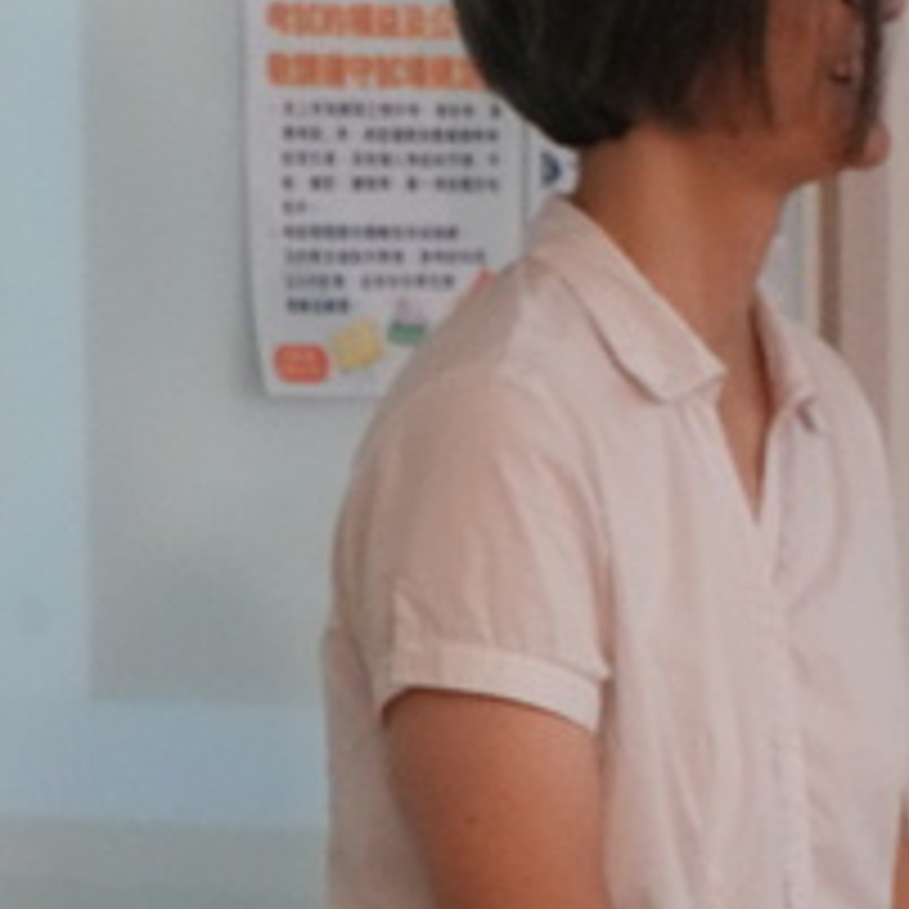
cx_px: -405
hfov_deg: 6.9
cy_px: 902
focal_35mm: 252
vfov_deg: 6.9
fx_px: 7487
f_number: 5.6
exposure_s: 1/160
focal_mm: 50
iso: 6400
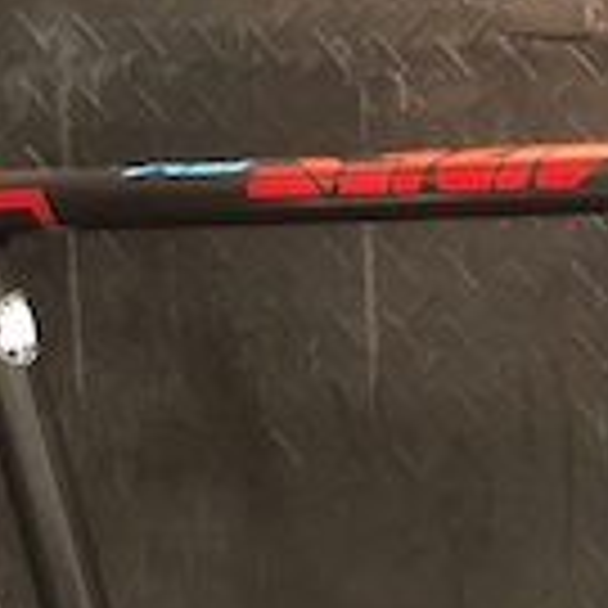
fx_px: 2921
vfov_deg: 11.8
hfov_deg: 11.8
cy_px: 590
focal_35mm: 147
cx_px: 554
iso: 100
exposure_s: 1/5
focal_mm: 3.99
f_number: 1.8
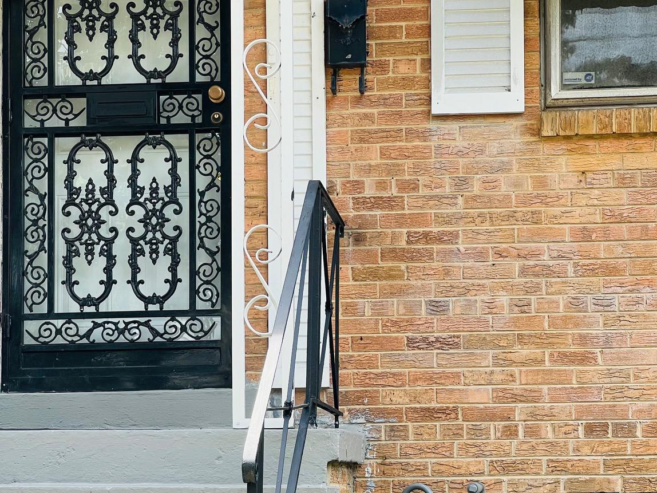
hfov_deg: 19.1
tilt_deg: +6.8
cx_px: 329
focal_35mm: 103
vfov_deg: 14.3
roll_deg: +0.3
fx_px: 1955
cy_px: 356
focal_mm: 9
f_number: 2.8
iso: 32
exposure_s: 1/166
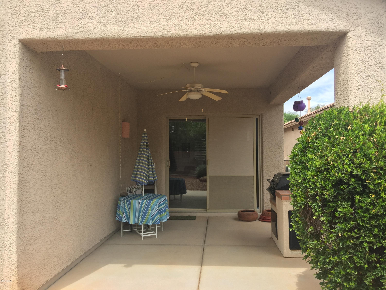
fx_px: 323
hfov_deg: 61.7
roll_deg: -1.0
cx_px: 193
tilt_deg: +1.9
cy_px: 145
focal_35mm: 29
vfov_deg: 48.2
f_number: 2.2
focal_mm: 4.15
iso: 32
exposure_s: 1/898
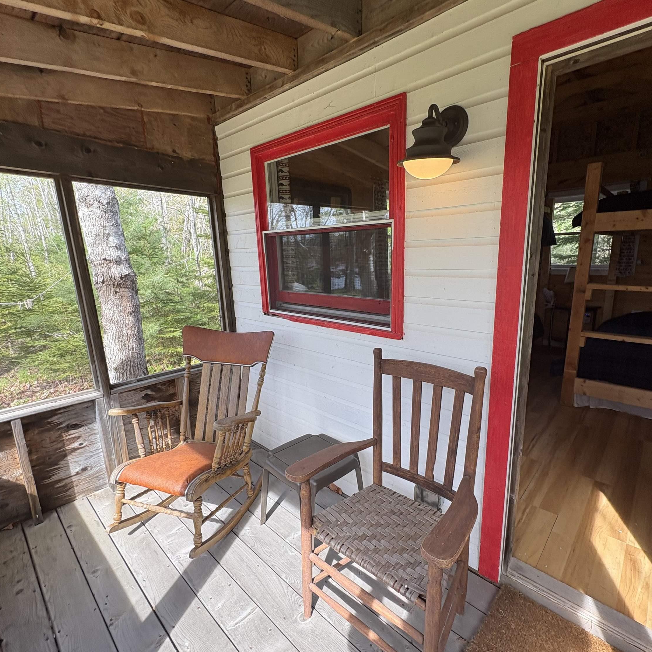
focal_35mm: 17
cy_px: 331
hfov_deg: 83.9
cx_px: 342
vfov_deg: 84.0
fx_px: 362
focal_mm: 2.22
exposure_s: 1/160
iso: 40
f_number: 2.2
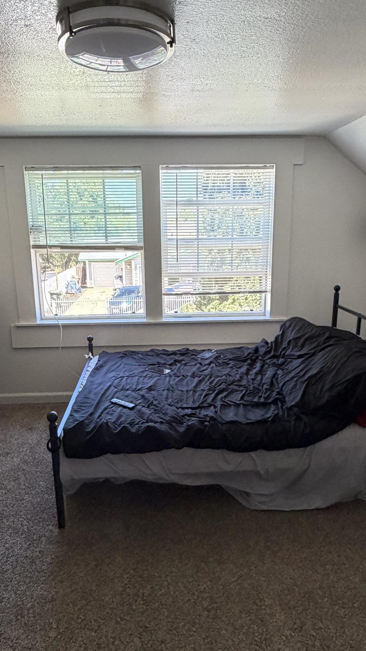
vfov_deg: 74.0
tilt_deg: -13.3
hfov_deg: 46.0
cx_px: 171
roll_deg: +0.6
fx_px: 431
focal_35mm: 25
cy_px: 336
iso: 250
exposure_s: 1/121
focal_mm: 2.22
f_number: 2.2
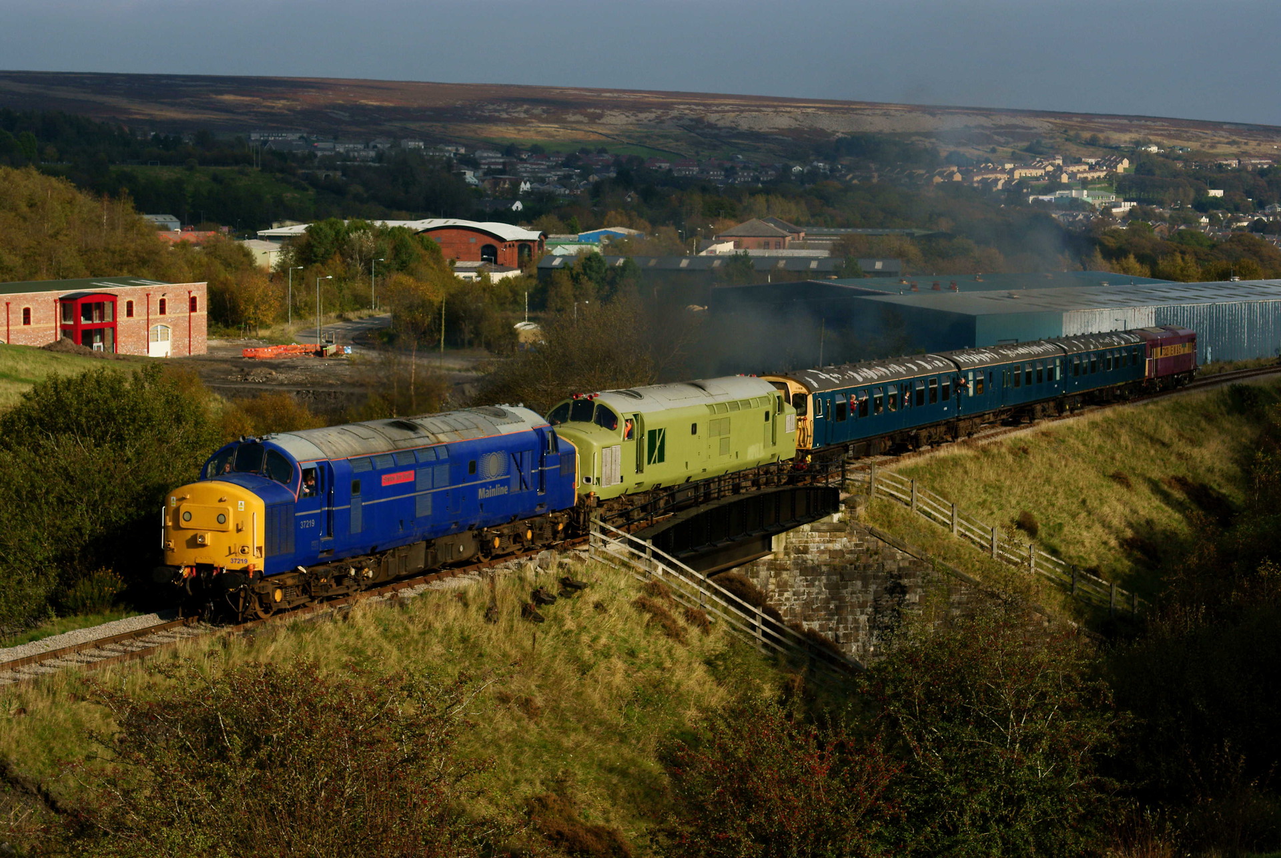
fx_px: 2672
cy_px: 429
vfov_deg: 18.2
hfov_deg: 27.0
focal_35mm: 75
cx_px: 640
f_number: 9
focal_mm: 50
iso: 200
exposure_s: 1/640
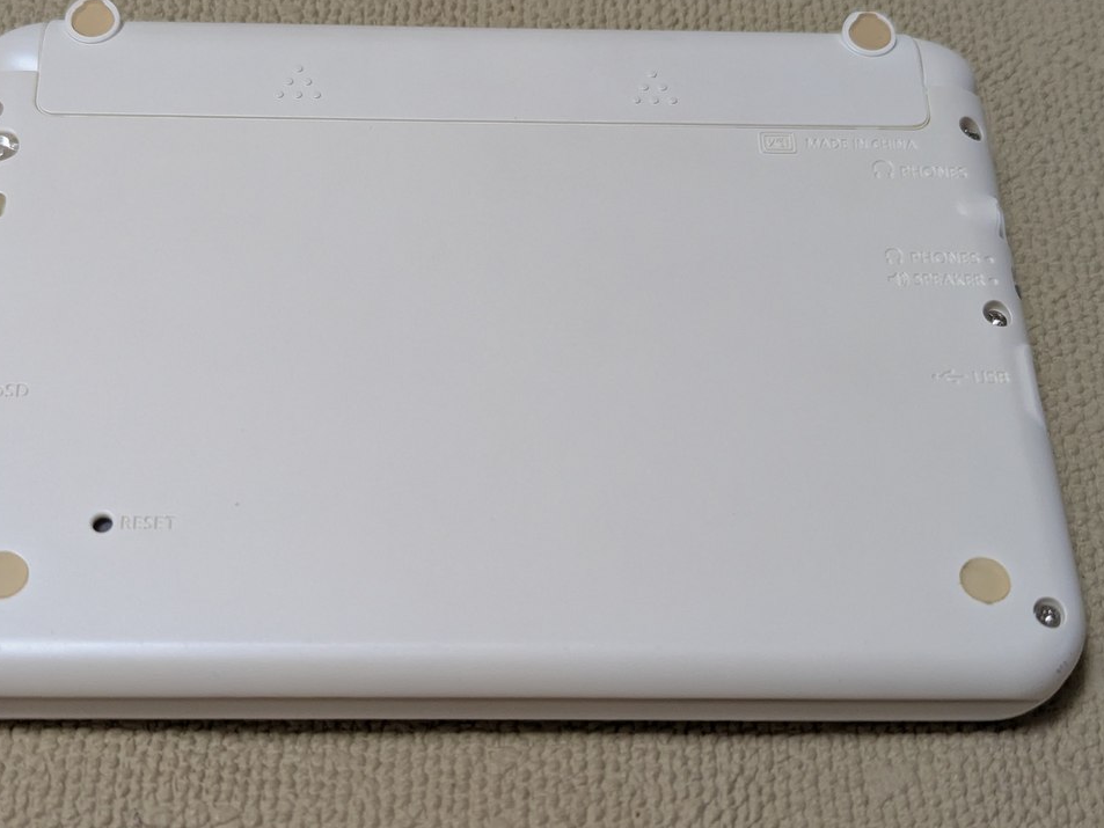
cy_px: 356
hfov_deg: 33.2
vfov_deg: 25.2
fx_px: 1850
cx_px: 505
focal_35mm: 58
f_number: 1.85
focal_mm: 6.81
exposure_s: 1/80
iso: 197
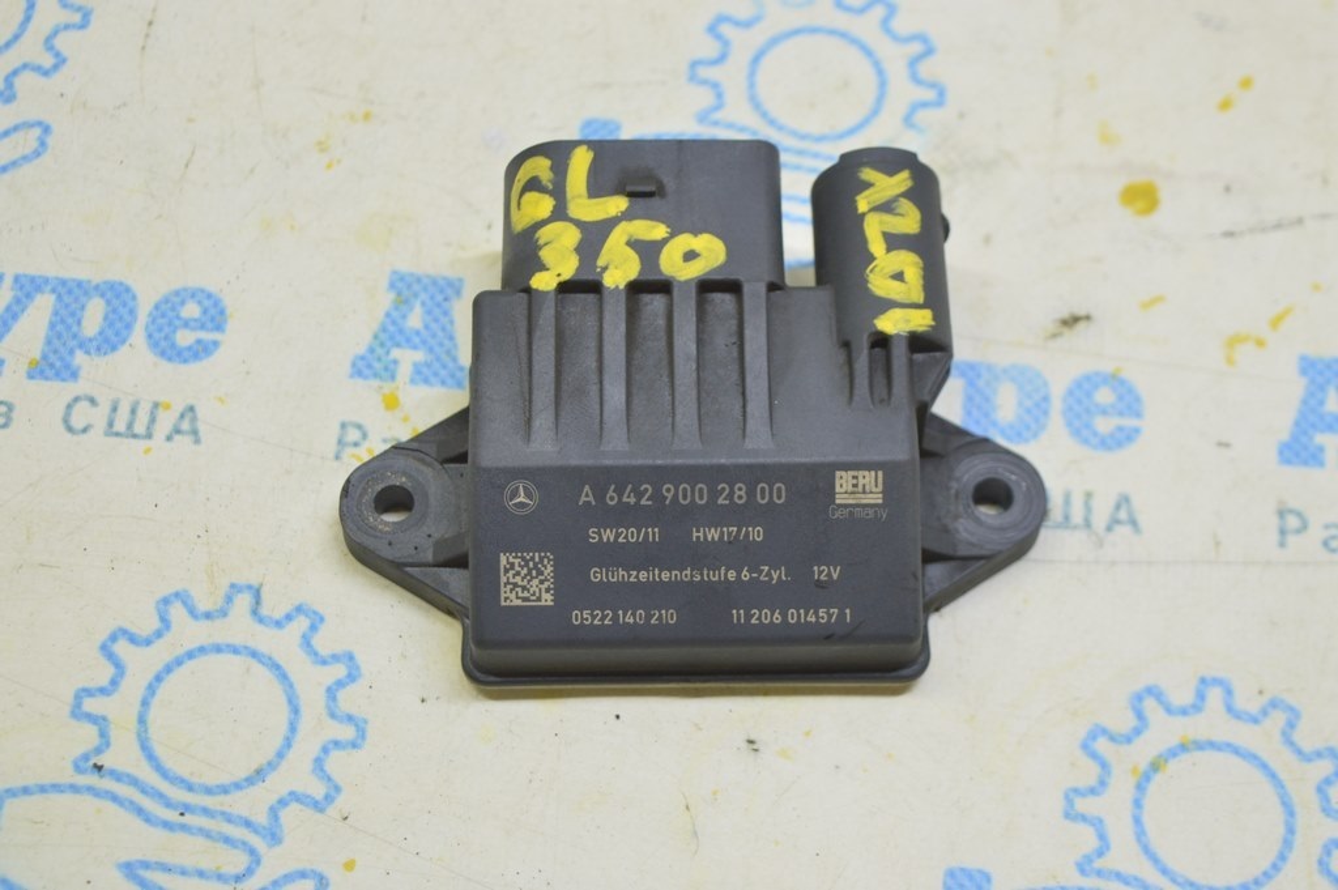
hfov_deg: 29.9
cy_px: 445
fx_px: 2507
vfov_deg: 20.1
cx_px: 669
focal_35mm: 68
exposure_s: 1/20
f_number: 5.6
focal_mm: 45
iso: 400
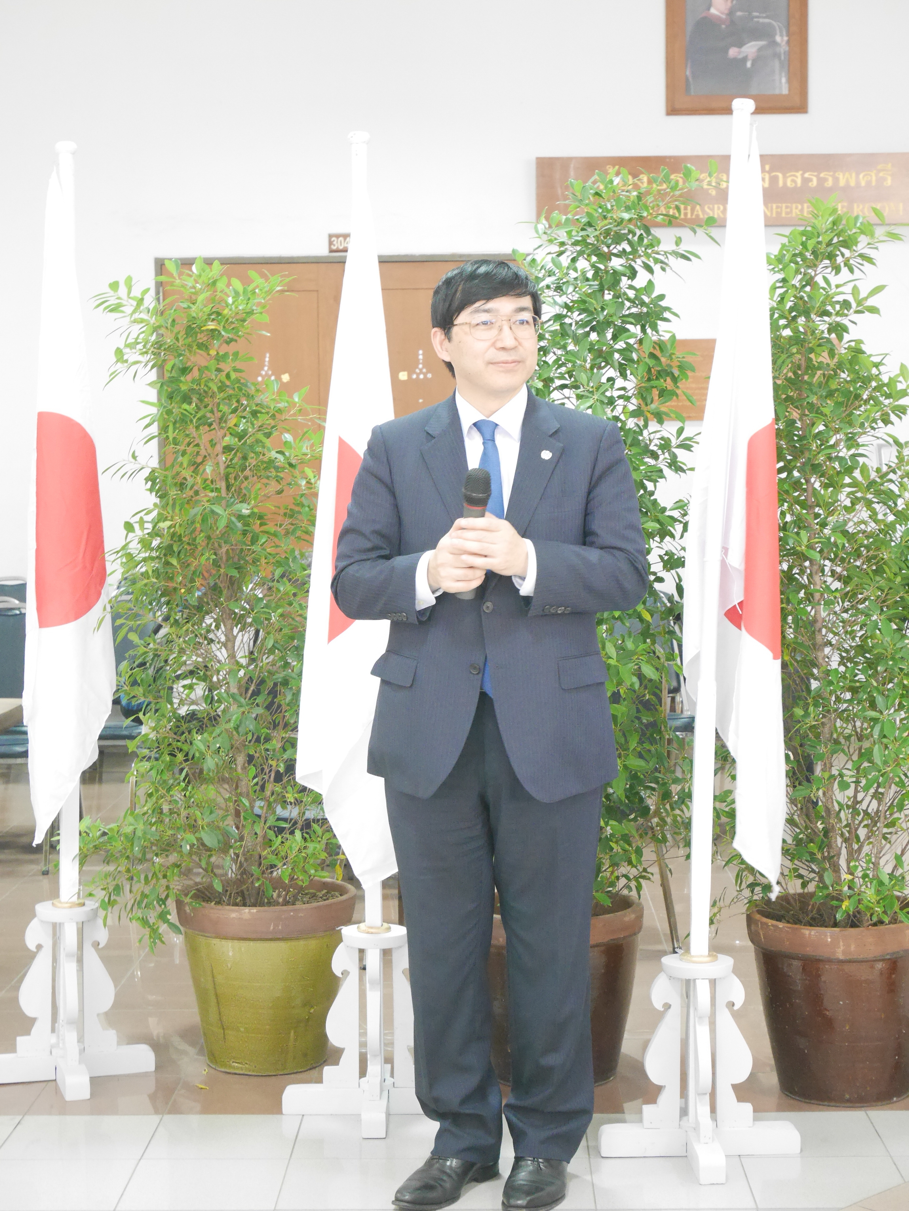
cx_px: 454
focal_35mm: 64
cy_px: 606
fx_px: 2239
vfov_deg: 30.3
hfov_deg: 22.9
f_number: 5.6
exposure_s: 1/10
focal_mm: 32
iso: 3200
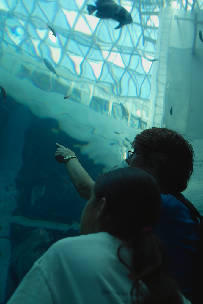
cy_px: 152
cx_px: 102
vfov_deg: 55.8
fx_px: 287
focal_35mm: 34
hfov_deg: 38.9
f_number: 2.8
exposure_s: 1/60
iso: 100
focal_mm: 20
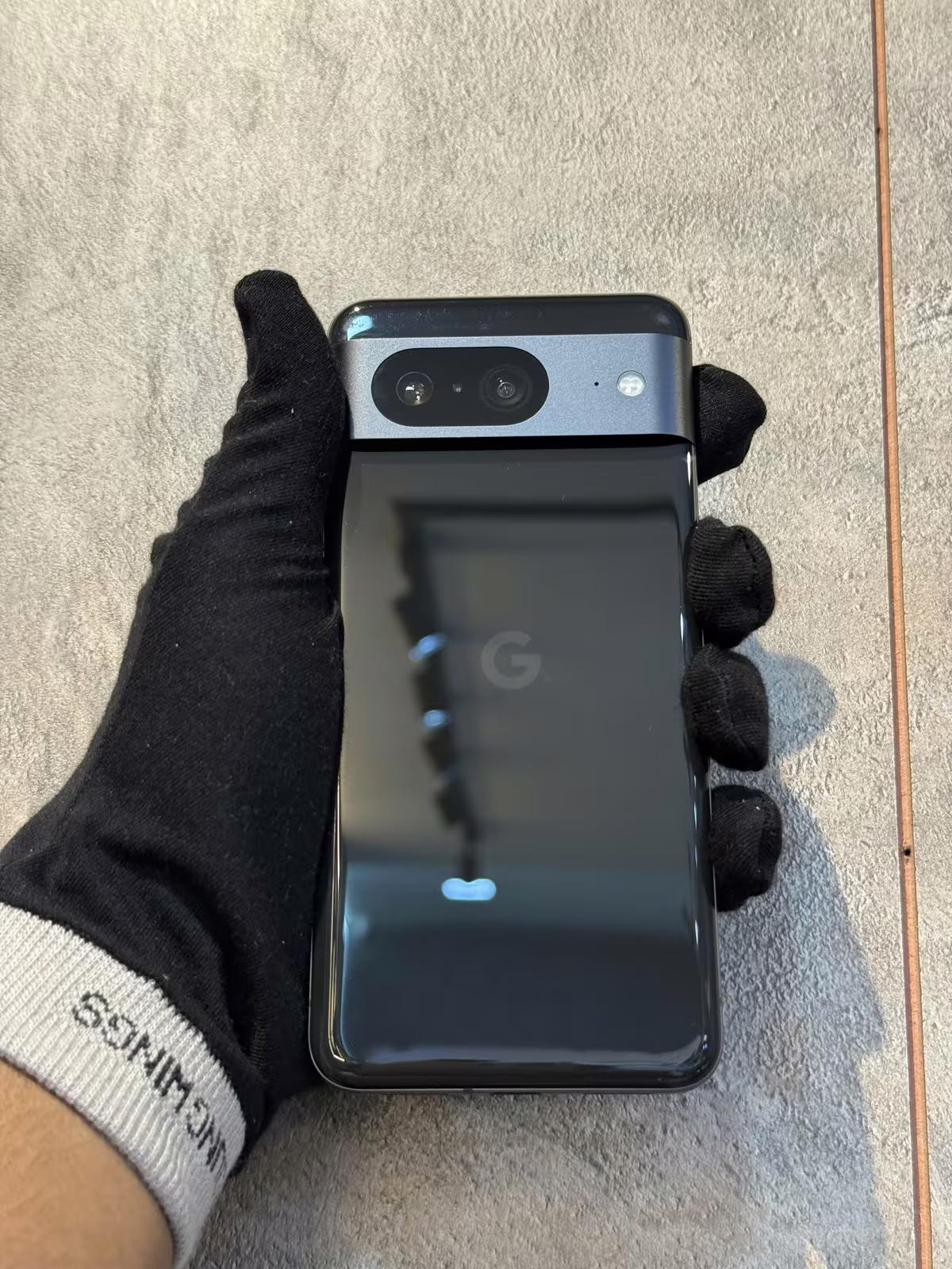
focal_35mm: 48
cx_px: 476
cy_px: 634
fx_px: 1760
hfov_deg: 30.3
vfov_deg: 39.7
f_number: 1.78
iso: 125
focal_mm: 6.76
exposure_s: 1/50
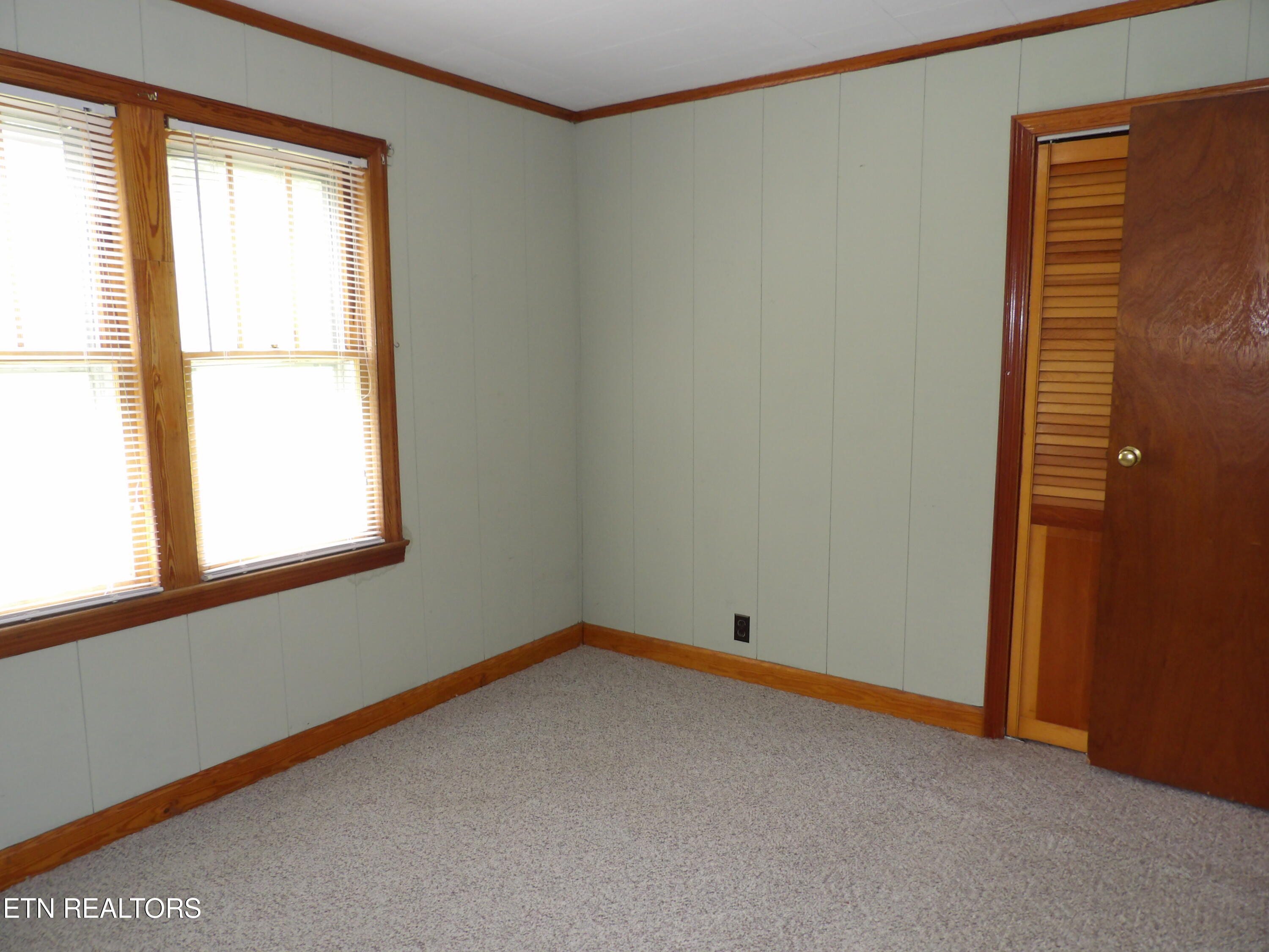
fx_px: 880
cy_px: 476
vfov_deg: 56.8
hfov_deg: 71.6
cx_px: 634
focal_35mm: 24
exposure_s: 1/33
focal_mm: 4.3
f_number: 3.2
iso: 200
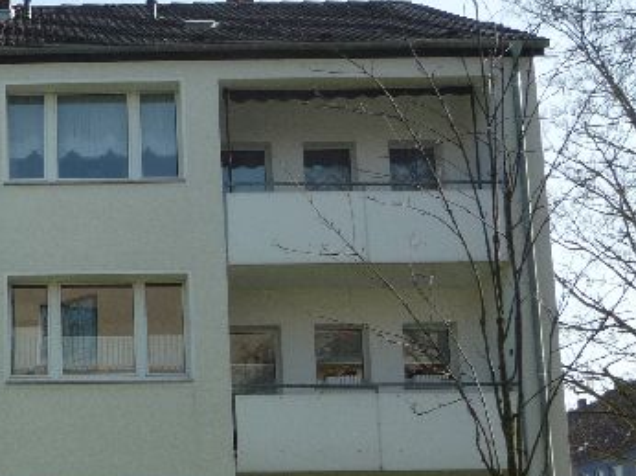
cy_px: 371
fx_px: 1359
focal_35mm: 74
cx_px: -29
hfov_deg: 24.9
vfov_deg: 19.7
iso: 100
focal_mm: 5.2
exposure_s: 1/400
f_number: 4
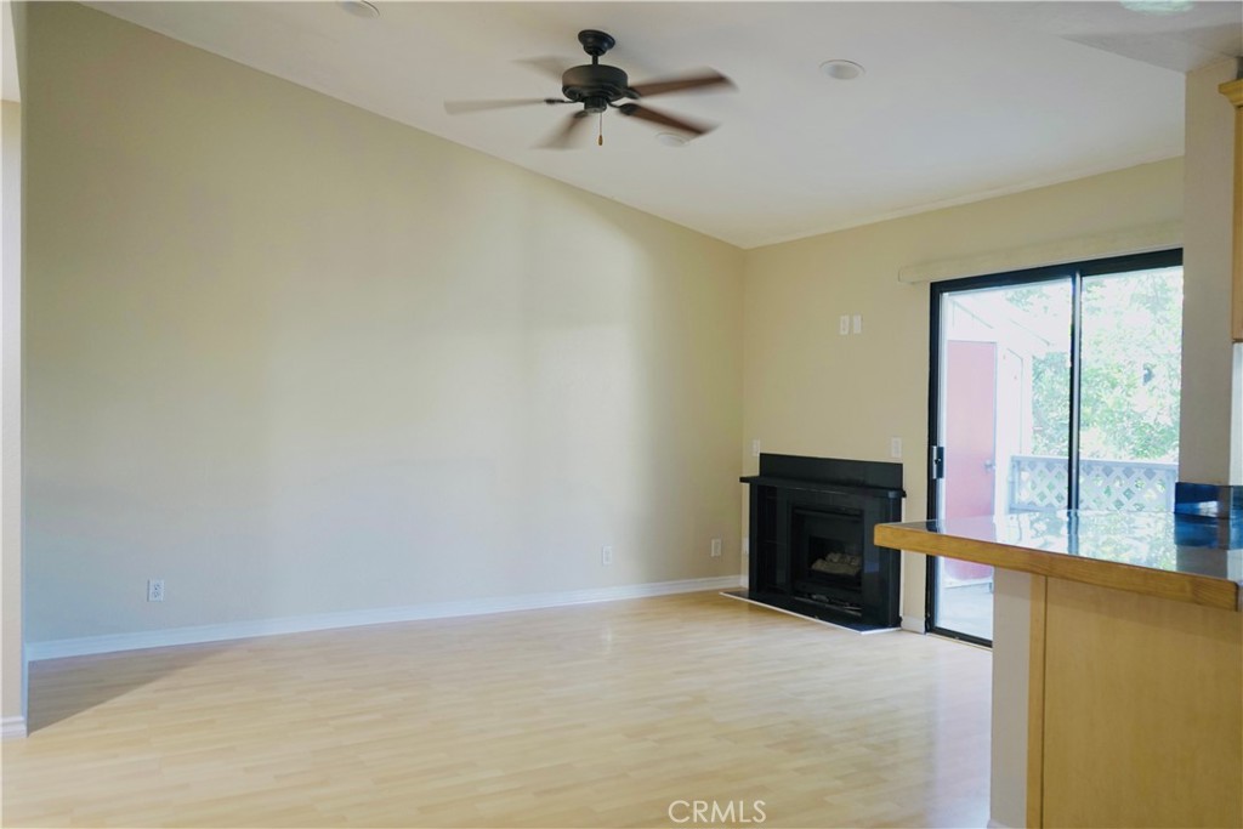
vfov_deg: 46.4
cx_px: 622
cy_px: 414
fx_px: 967
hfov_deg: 65.5
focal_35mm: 28
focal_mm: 28
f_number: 3.5
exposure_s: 1/40
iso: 1600
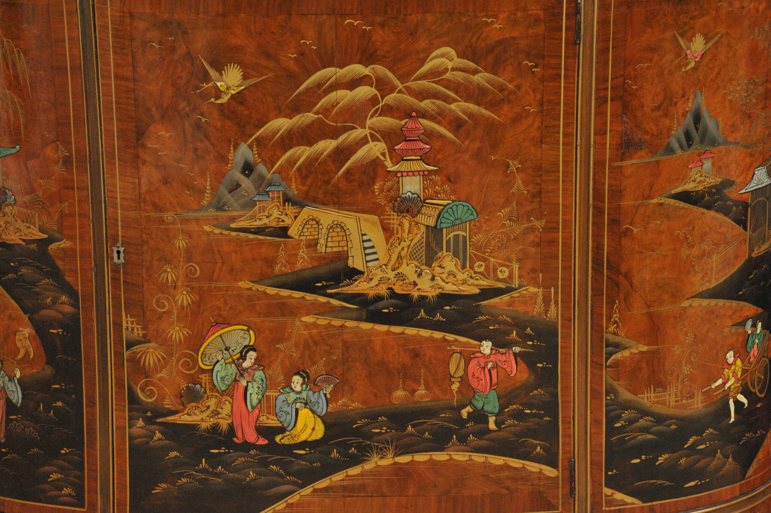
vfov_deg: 15.9
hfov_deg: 23.7
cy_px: 256
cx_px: 386
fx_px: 1840
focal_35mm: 86
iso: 6400
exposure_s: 1/125
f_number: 16
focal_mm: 86
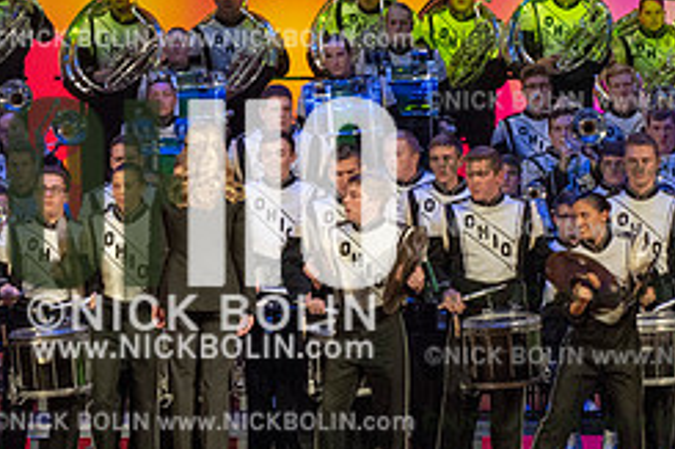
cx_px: 201
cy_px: 229
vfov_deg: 4.1
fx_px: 6221
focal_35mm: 332
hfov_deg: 6.2
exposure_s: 1/400
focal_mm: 140
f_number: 5.6
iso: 8000
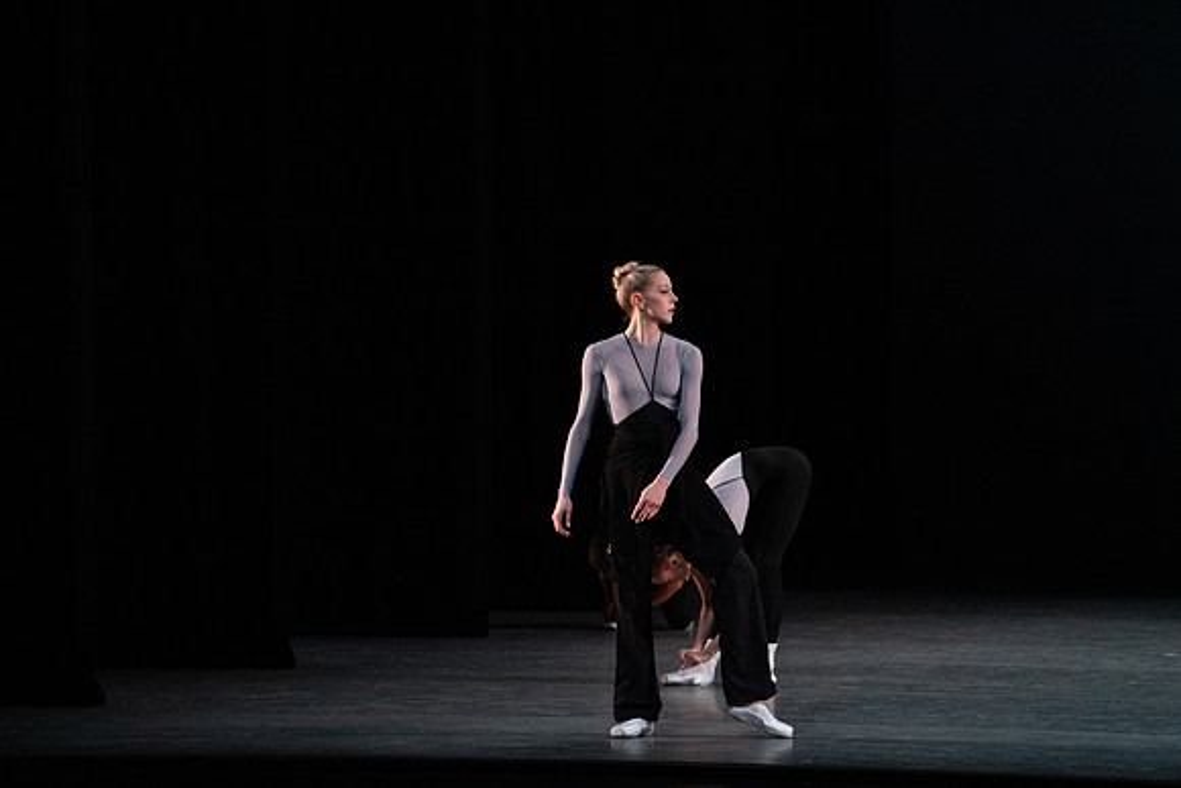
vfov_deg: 6.9
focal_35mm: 200
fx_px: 6562
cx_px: 590
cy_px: 394
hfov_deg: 10.3
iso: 12800
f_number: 8
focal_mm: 200
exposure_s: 1/500
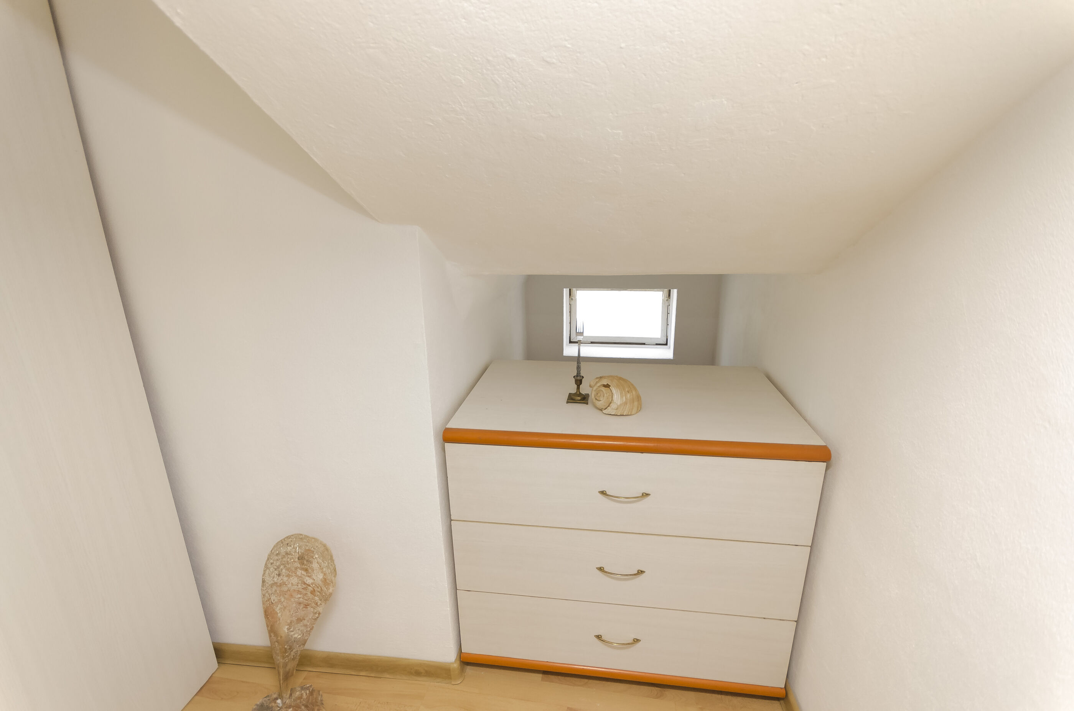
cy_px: 356
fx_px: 491
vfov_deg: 71.8
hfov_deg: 95.1
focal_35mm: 16
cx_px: 537
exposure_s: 1/60
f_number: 4.2
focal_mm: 11
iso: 2000
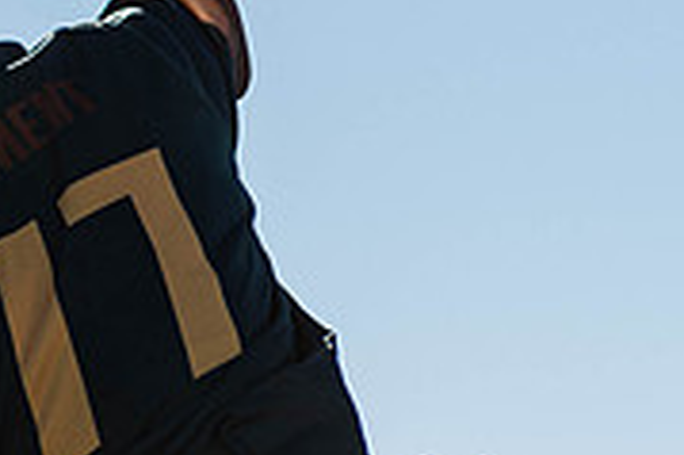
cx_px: 355
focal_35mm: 474
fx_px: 8998
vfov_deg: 2.9
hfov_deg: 4.4
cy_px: -16
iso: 100
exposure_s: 1/1250
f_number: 2.8
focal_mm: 70
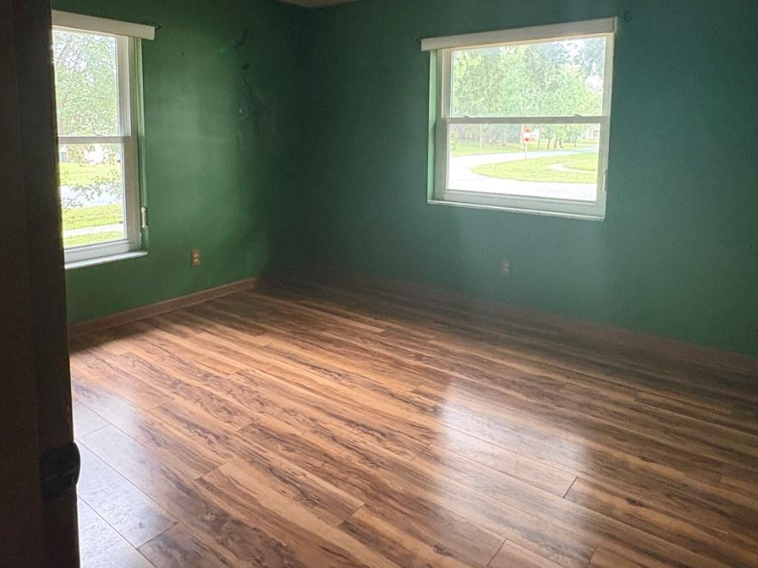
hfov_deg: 69.4
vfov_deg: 53.7
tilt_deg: -5.7
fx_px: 547
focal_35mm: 25
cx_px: 368
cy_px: 186
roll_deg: +0.4
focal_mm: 2.22
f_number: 2.2
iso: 640
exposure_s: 1/60
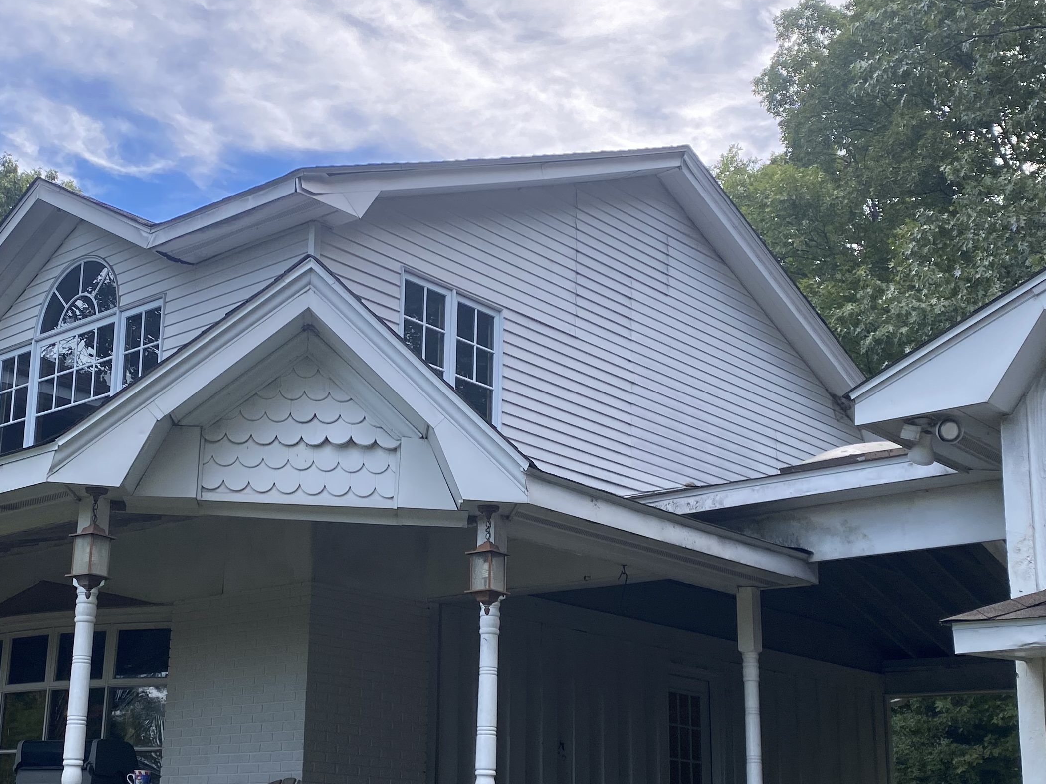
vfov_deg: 28.9
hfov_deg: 38.1
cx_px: 446
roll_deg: -2.4
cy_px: 516
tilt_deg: +13.8
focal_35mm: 50
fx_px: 1511
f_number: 1.8
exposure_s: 1/554
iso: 32
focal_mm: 4.25
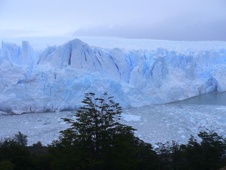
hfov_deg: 52.6
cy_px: 85
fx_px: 229
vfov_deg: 40.7
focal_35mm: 35
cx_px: 113
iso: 80
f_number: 5.6
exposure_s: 1/200
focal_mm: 5.8
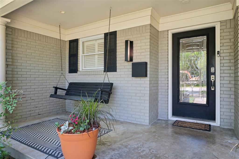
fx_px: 143
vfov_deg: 58.3
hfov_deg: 79.9
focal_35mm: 22
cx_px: 120
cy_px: 80
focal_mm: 21.5
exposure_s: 1/60
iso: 400
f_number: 8
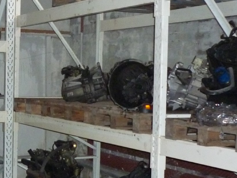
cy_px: 95
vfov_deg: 17.8
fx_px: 568
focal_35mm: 83
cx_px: 23
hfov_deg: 22.9
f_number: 2.8
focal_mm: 5.5
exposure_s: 1/30
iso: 500
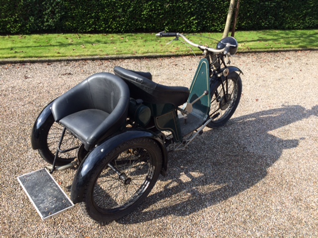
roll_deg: -2.7
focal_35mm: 29
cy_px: 119
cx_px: 159
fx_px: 266
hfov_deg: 61.7
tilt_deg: -31.6
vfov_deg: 48.2
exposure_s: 1/855
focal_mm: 4.15
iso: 32
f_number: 2.2
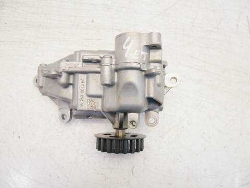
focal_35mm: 26
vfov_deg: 53.1
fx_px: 188
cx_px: 125
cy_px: 94
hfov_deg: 67.3
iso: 200
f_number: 3.5
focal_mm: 13
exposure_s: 1/80
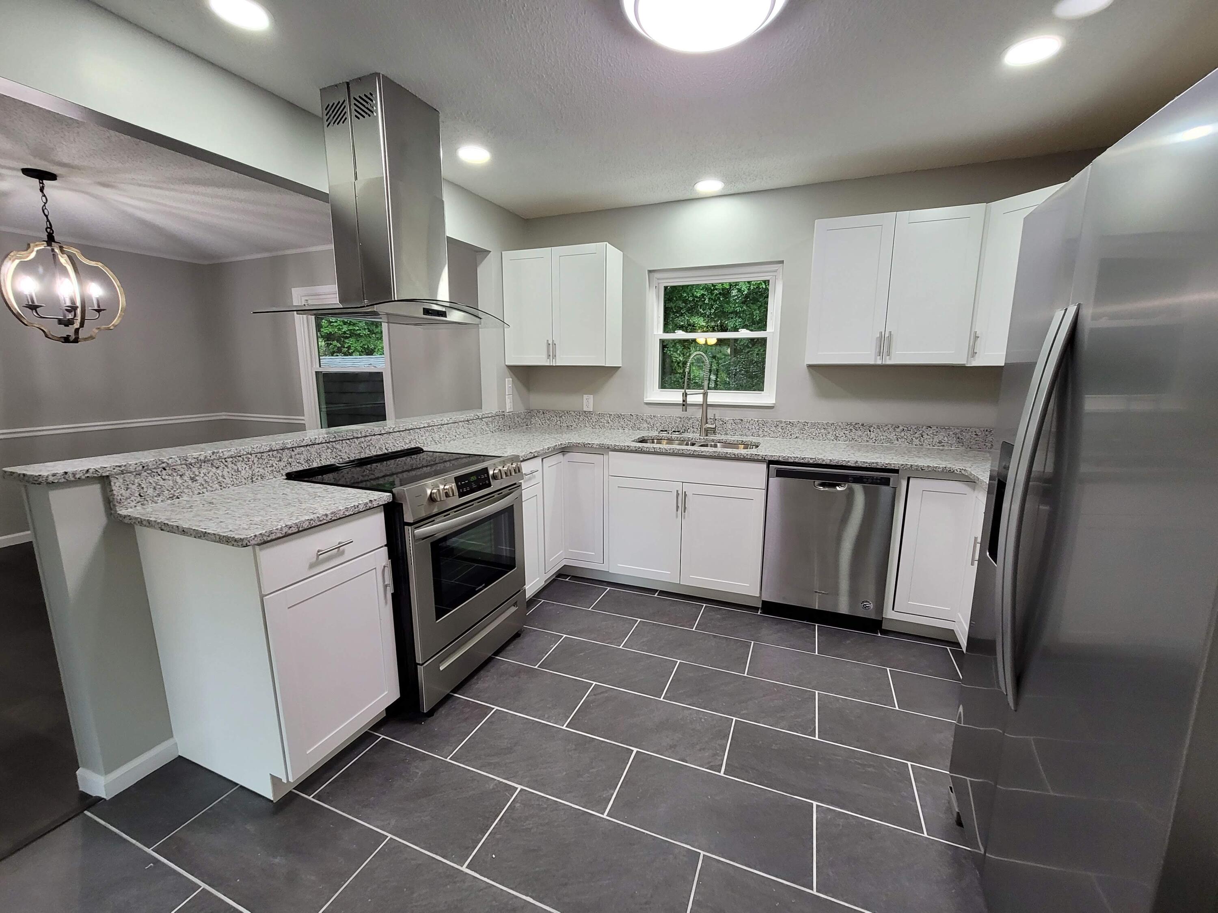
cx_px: 609
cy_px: 456
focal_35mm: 13
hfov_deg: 106.2
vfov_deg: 89.9
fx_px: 457
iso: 200
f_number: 2.2
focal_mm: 2.2
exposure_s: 1/59
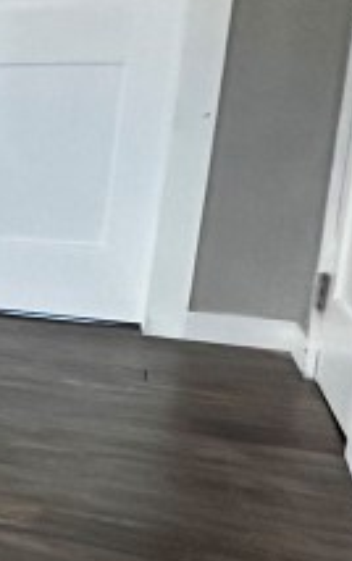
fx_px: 1088
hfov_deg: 8.9
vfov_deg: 28.9
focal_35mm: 71
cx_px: -956
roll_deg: +1.2
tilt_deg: -8.0
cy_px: 239
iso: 160
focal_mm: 2.22
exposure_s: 1/120
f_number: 2.2
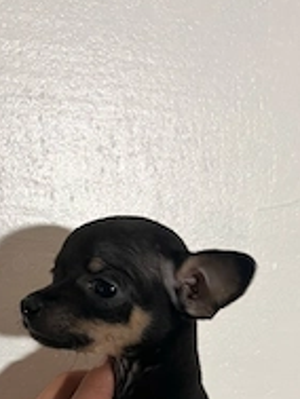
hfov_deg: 26.6
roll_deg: -2.9
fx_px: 635
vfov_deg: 33.7
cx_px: 167
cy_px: 329
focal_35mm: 55
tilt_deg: -9.6
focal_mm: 5.7
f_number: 1.5
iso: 80
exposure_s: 1/50
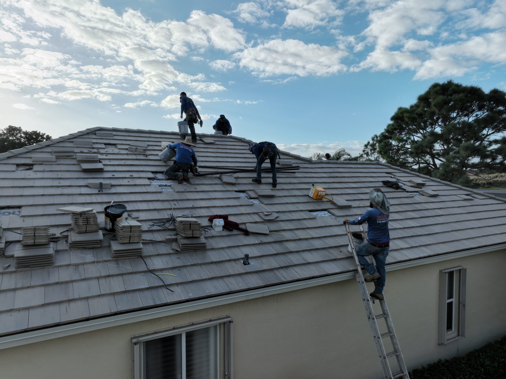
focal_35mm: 24
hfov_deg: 71.6
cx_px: 253
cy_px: 190
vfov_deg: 56.8
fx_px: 351
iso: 410
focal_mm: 12.29
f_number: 2.8
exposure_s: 1/4000
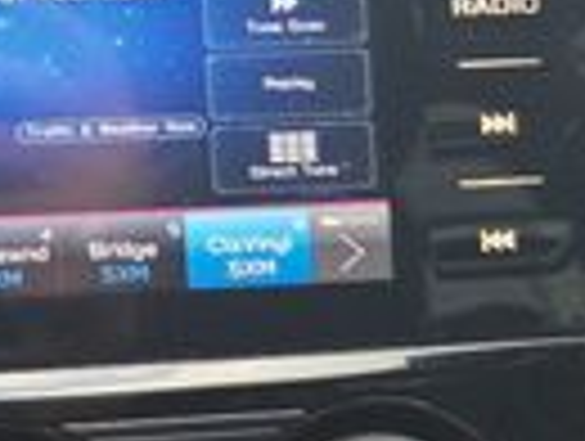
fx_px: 1913
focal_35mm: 113
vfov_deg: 12.8
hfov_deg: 16.5
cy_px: -99
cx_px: -171
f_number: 1.7
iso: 64
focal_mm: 6.3
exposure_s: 1/180
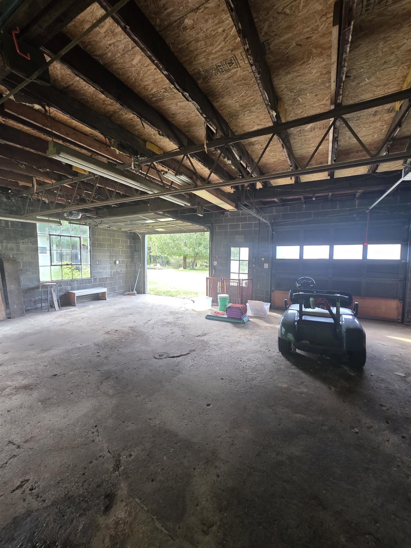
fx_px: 206
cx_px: 206
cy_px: 274
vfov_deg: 106.2
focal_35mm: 13
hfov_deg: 89.9
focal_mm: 2.2
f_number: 1.9
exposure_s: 1/60
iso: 200
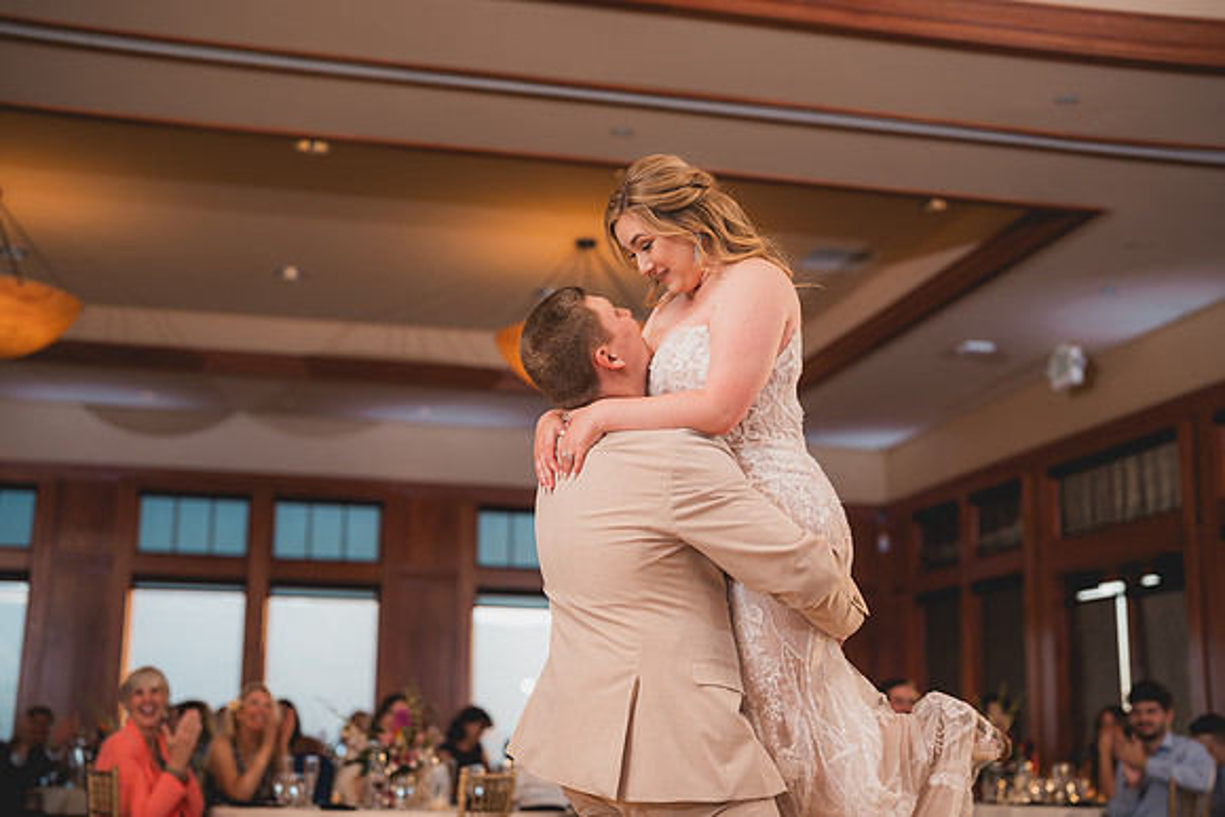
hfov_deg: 39.6
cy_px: 408
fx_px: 1702
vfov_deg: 27.0
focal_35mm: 50
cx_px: 612
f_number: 1.8
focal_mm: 50
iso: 125
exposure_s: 1/250
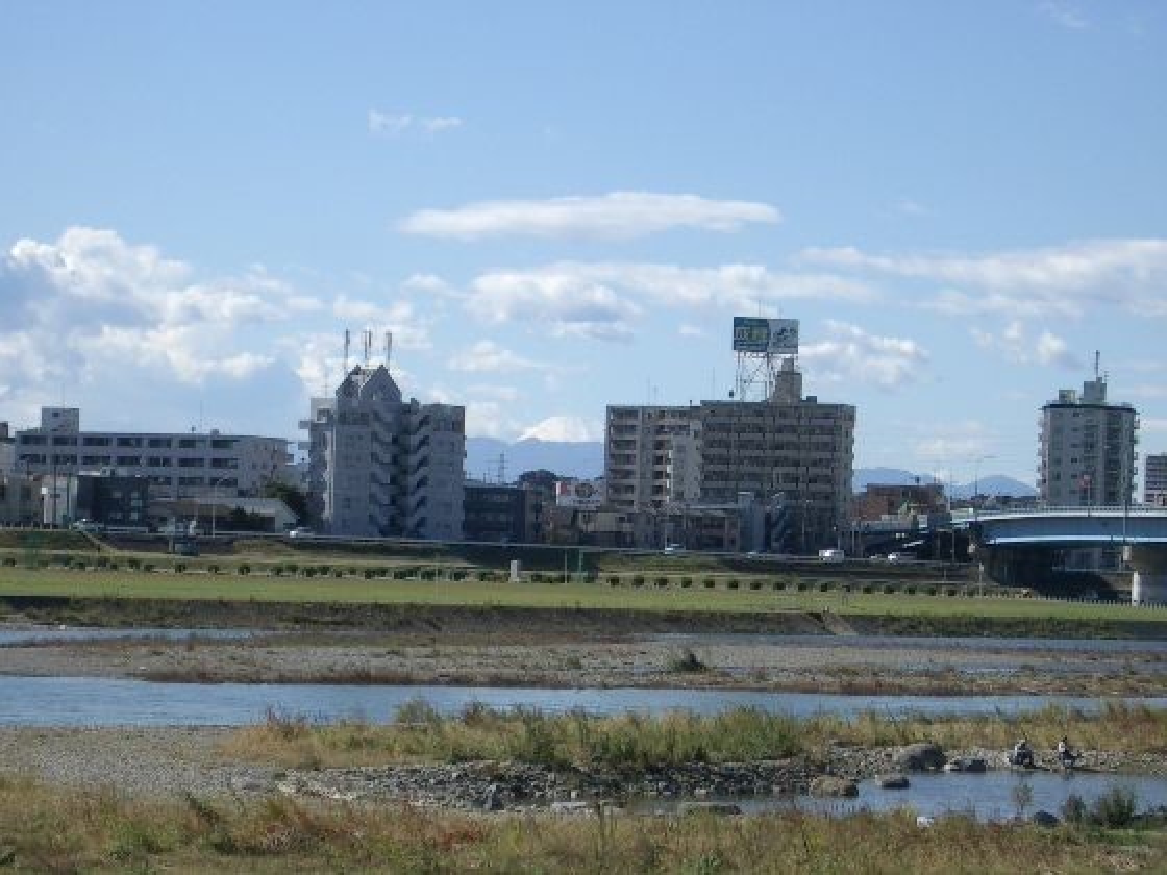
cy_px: 438
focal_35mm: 105
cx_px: 584
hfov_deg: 18.7
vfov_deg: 14.1
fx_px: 3540
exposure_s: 1/640
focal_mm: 17.4
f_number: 4.8
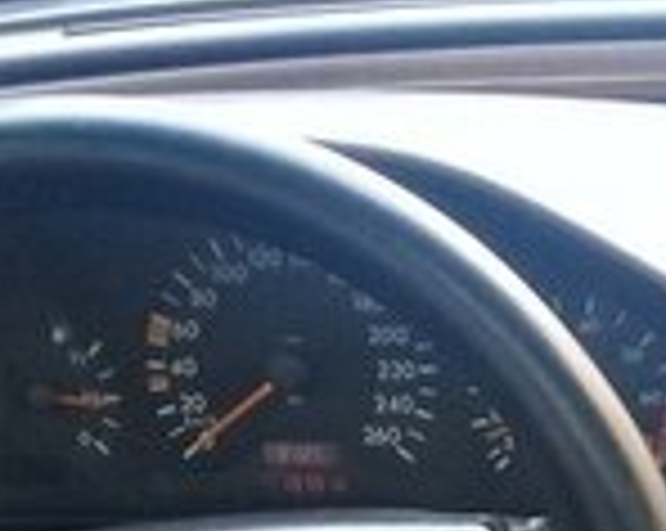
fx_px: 2657
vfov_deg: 10.8
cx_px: 1161
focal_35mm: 135
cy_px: 884
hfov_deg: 13.0
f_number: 2.2
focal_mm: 3.3
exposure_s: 1/33
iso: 64
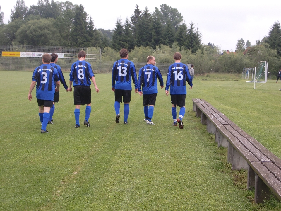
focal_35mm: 66
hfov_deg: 29.4
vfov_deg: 22.3
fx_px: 536
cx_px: 140
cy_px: 106
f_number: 4.1
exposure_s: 1/125
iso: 64
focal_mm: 11.7
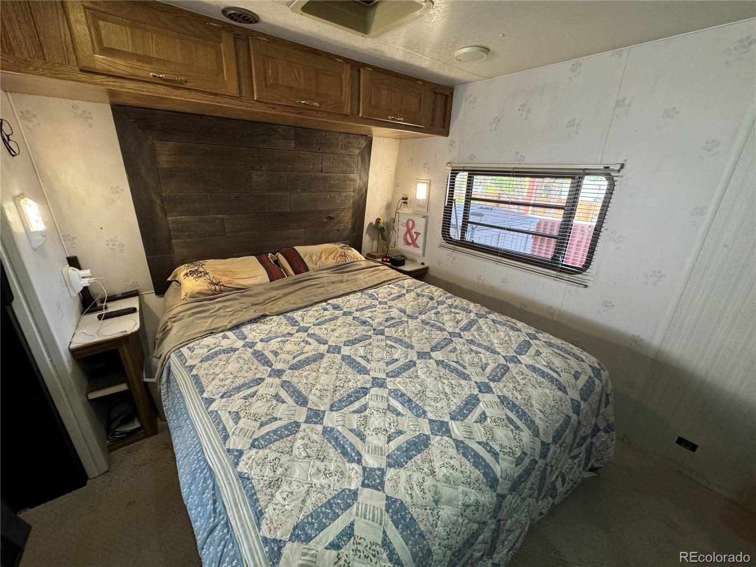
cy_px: 284
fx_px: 306
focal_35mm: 14
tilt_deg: -20.3
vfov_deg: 85.7
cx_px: 378
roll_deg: -2.0
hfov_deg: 102.1
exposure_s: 1/60
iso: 320
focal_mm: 2.22
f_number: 2.2
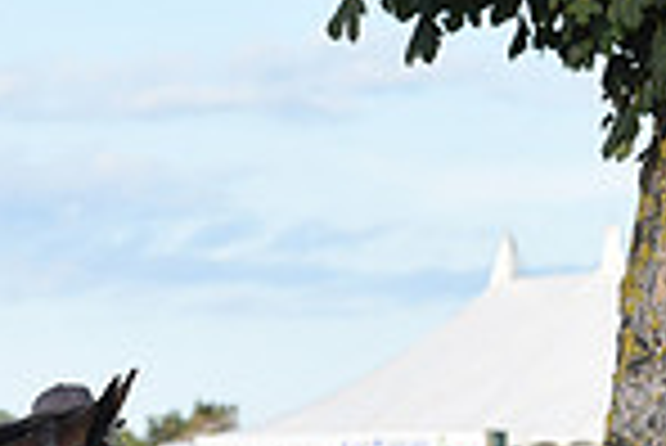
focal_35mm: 438
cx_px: -410
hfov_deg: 4.7
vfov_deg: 3.1
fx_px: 8111
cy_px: 664
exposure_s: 1/1250
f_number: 6.3
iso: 400
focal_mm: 112
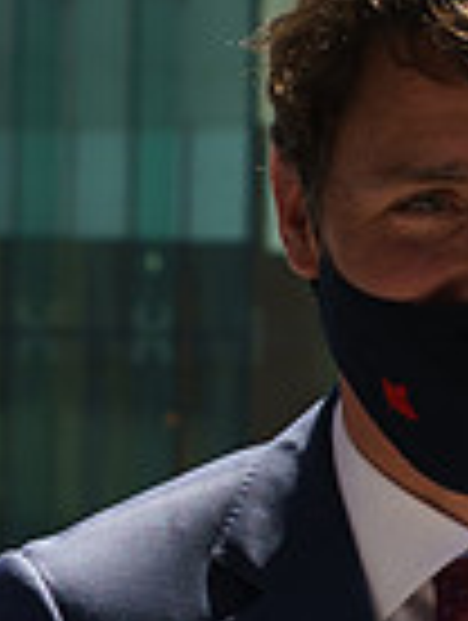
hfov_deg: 3.3
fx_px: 8213
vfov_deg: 4.3
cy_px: 565
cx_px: 484
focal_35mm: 457
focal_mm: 50
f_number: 5
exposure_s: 1/320
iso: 100
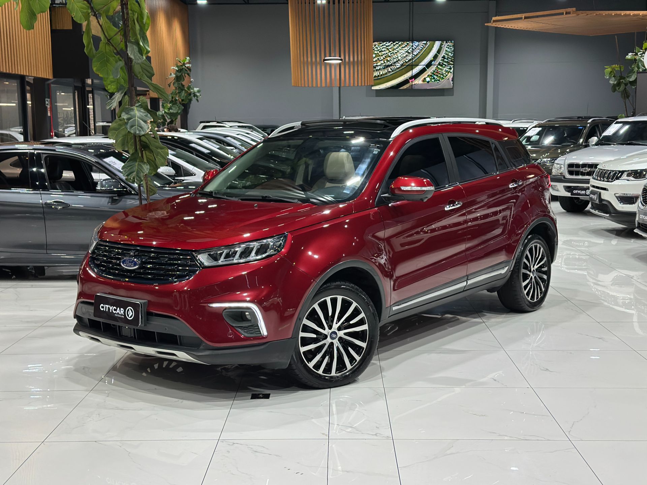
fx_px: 897
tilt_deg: -8.0
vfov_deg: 30.3
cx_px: 324
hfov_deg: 39.7
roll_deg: +0.5
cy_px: 242
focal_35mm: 48
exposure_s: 1/125
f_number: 1.78
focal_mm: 6.86
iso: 250
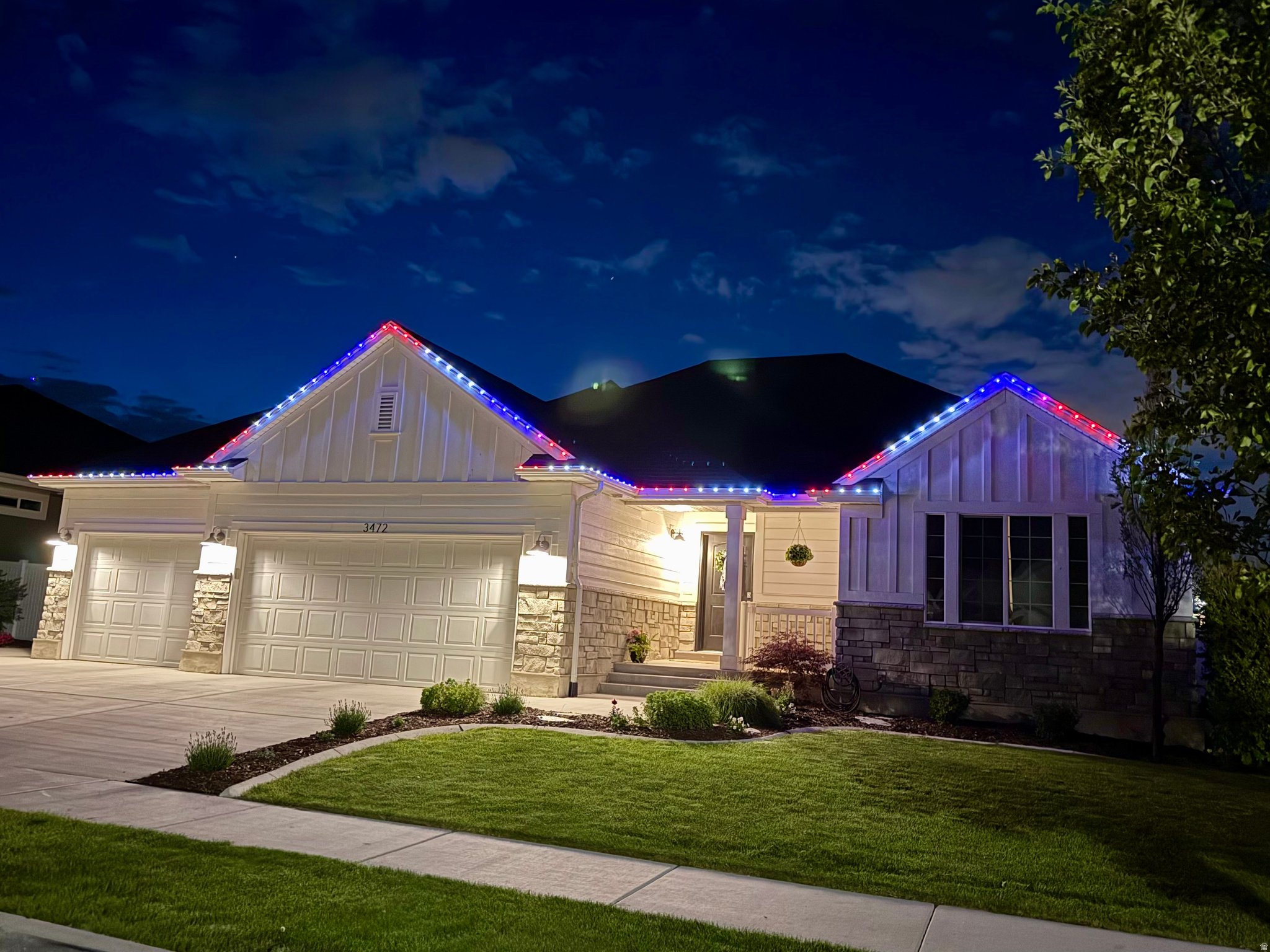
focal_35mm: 24
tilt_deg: +9.5
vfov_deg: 56.8
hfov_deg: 71.6
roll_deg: -3.4
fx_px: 881
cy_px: 476
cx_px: 635
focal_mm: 6.76
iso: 800
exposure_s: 1/12
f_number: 1.78
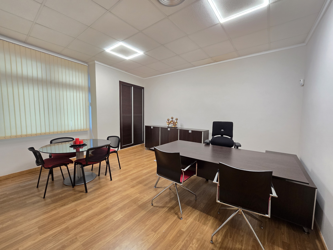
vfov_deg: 89.9
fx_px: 125
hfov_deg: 106.2
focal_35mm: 13
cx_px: 166
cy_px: 125
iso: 250
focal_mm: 2.2
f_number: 2.2
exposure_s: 1/50
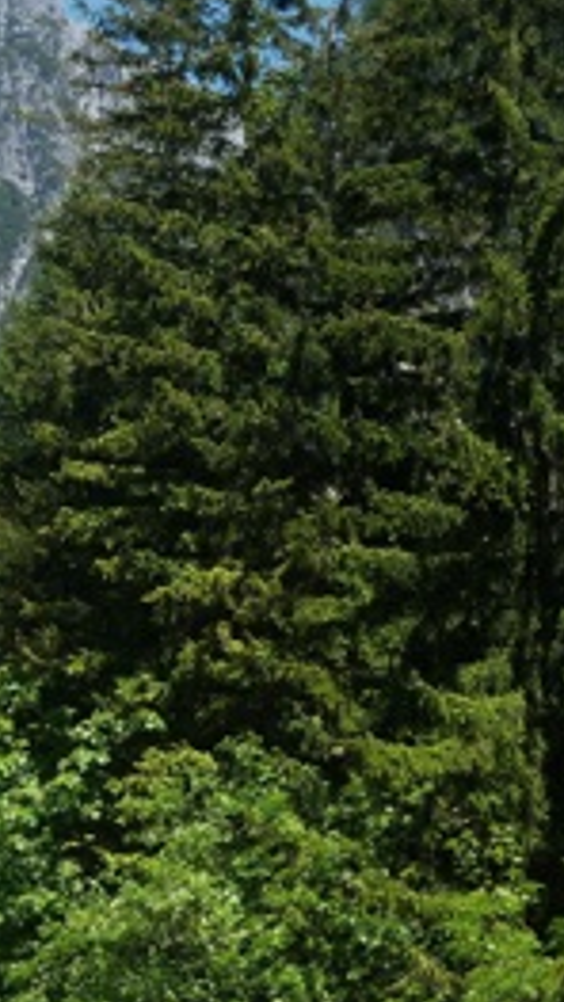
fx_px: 3455
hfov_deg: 9.1
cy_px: 526
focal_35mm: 130
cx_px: -320
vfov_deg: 16.5
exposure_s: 1/200
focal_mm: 8.7
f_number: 4.1
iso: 100
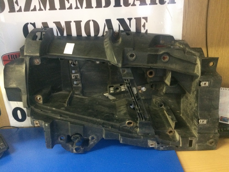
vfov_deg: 48.2
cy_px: 86
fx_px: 192
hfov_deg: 61.7
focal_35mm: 29
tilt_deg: -20.6
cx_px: 114
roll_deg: +1.6
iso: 400
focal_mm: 4.15
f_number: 2.2
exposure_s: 1/17
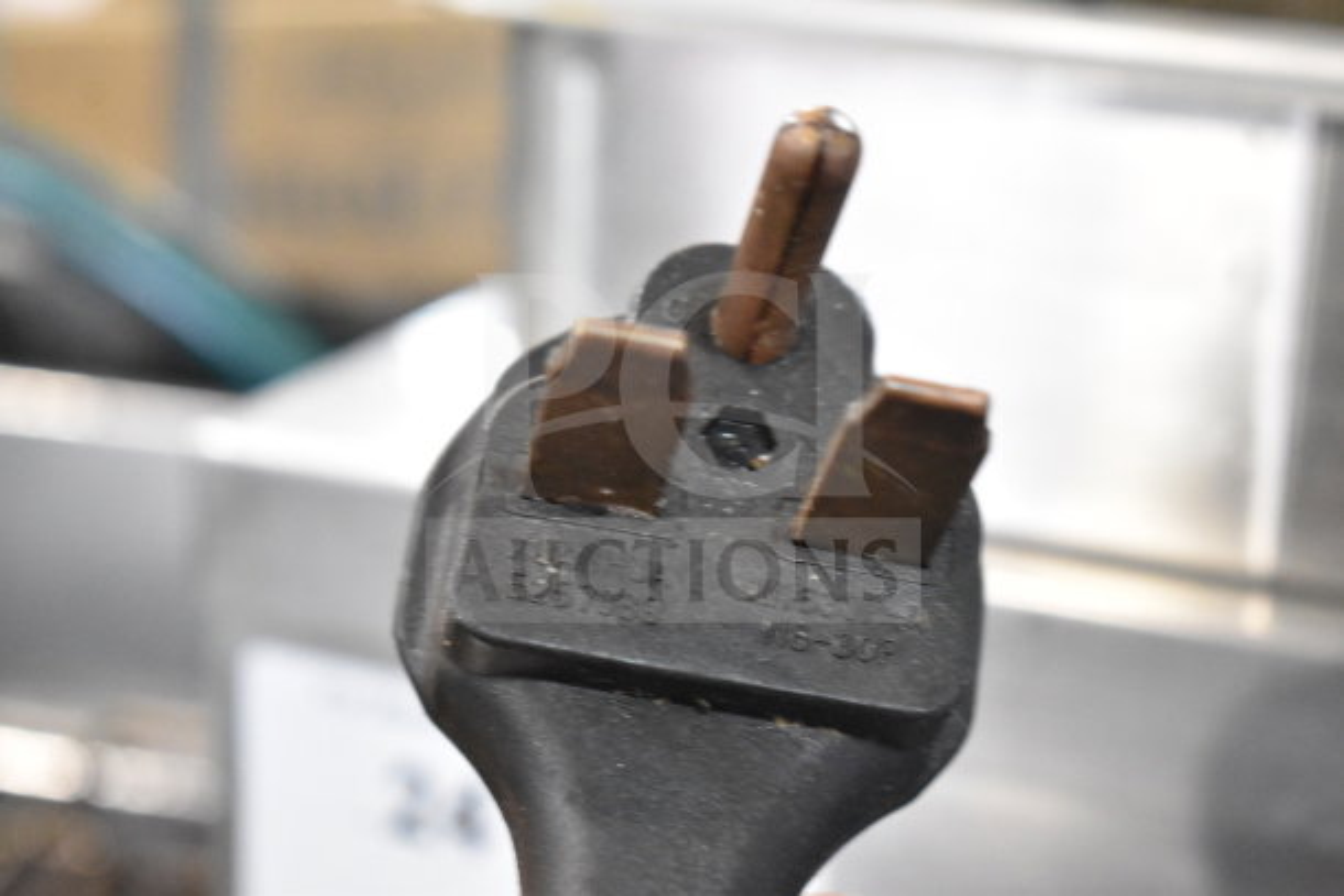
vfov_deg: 16.6
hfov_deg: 24.6
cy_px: 448
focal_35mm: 82
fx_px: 3081
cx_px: 672
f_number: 5.6
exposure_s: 1/125
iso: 6400
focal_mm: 55
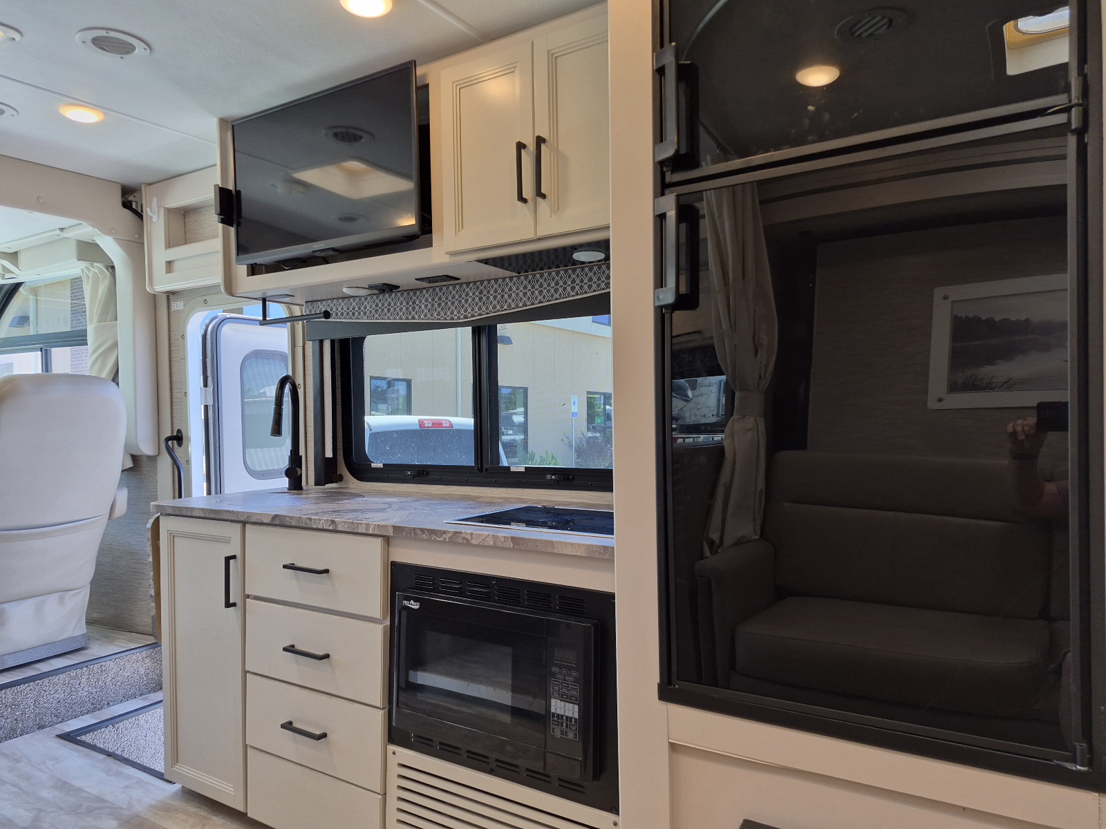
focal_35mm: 23
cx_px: 553
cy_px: 414
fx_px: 735
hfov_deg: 73.9
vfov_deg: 58.9
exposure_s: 1/182
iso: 125
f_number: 1.8
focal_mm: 5.4
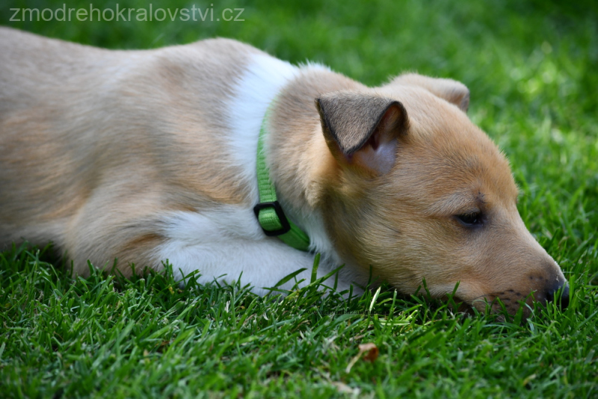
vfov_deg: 6.8
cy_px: 200
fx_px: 3356
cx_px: 299
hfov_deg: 10.2
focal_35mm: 202
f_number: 5.6
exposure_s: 1/500
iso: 400
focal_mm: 135
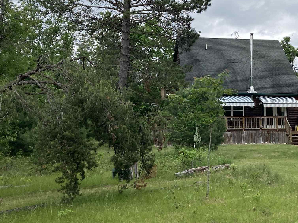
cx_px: 215
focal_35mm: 57
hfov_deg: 33.3
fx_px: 491
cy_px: 58
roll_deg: -0.1
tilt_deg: +9.3
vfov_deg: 25.4
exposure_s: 1/867
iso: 20
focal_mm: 3.99
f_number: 1.8
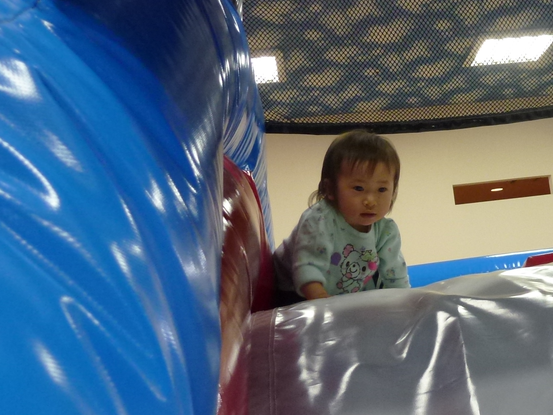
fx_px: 799
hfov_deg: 37.1
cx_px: 430
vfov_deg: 29.1
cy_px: 225
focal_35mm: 50
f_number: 3.3
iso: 250
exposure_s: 1/60
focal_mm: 4.3
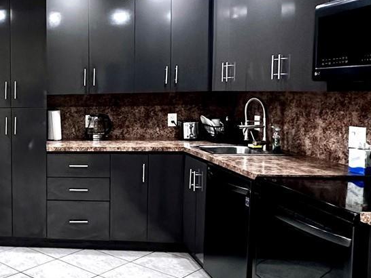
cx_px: -43
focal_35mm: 41
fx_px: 440
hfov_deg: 37.7
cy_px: 123
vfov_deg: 35.1
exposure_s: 1/60
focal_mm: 2.22
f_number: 2.2
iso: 200
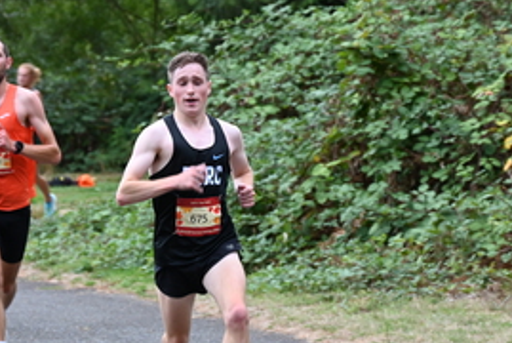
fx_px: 3346
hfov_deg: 8.8
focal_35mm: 235
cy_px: 144
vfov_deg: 5.9
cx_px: 240
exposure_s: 1/125
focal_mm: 115
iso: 900
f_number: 6.3
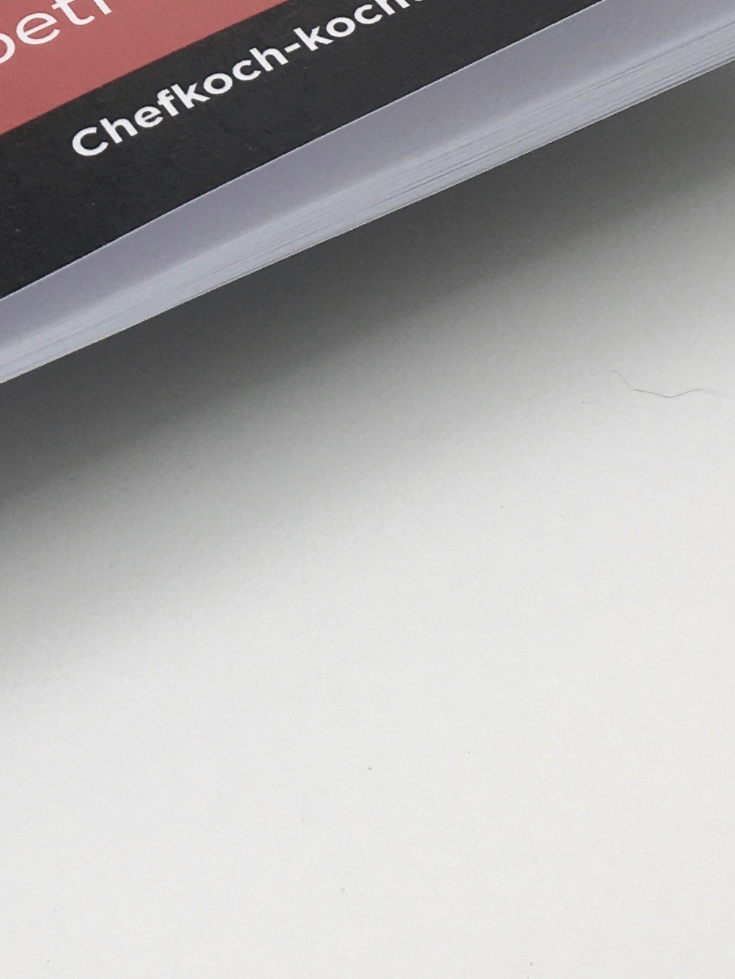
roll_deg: +4.3
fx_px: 2491
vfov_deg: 20.9
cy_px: -155
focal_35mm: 88
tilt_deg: -42.5
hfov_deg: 16.3
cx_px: -46
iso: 25
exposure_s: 1/267
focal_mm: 4.15
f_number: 2.2
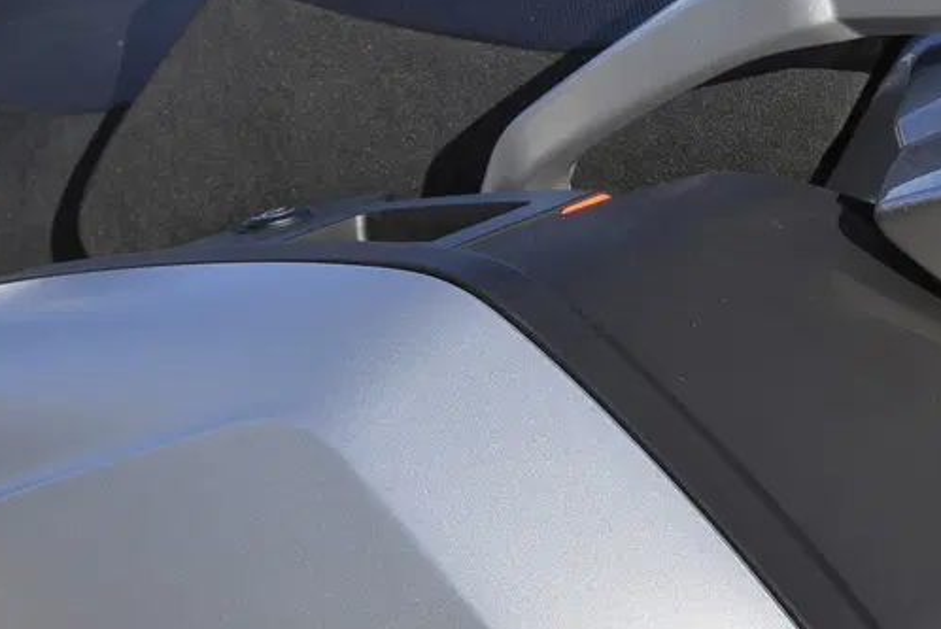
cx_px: 385
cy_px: 690
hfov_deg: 6.6
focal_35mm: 313
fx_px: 8188
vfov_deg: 4.4
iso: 160
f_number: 13
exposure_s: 1/160
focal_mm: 130
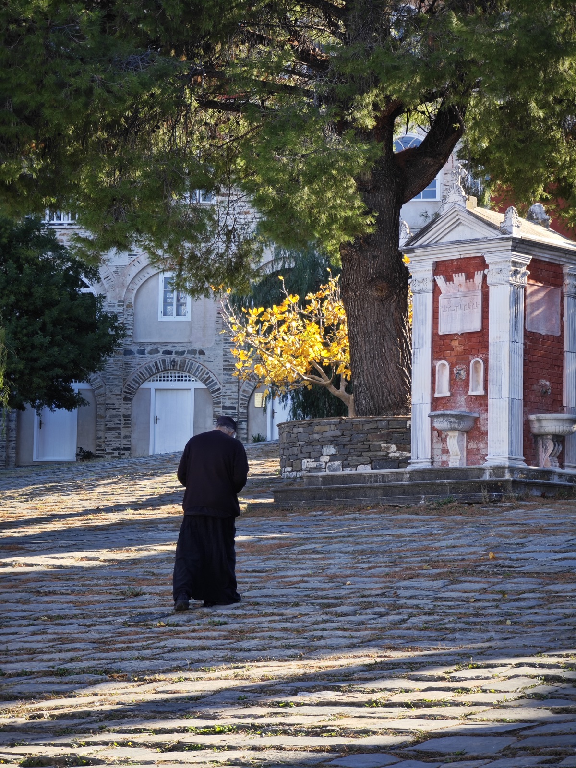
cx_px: 288
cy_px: 384
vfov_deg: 16.4
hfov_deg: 12.3
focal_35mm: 120
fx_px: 2662
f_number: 3
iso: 50
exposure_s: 1/199
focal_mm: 19.4
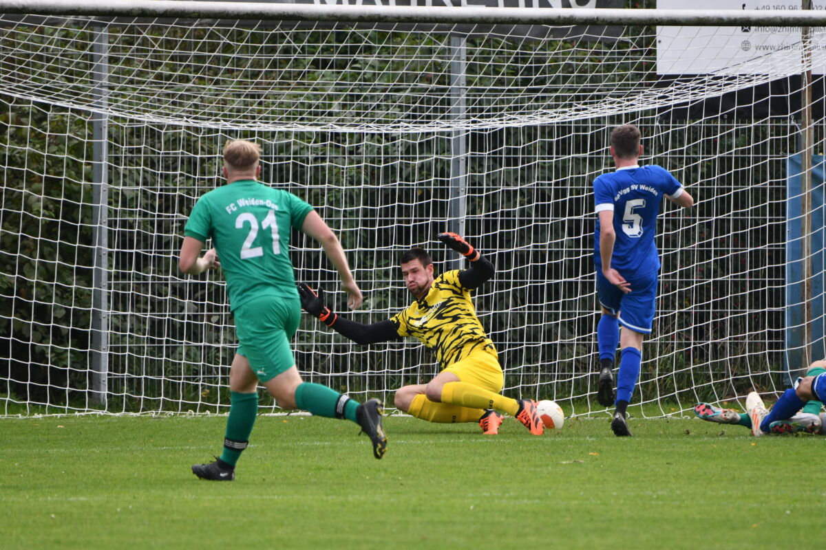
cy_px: 275
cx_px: 413
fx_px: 13766
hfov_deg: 3.4
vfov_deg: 2.3
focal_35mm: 600
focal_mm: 400
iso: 900
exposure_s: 1/1000
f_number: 5.6
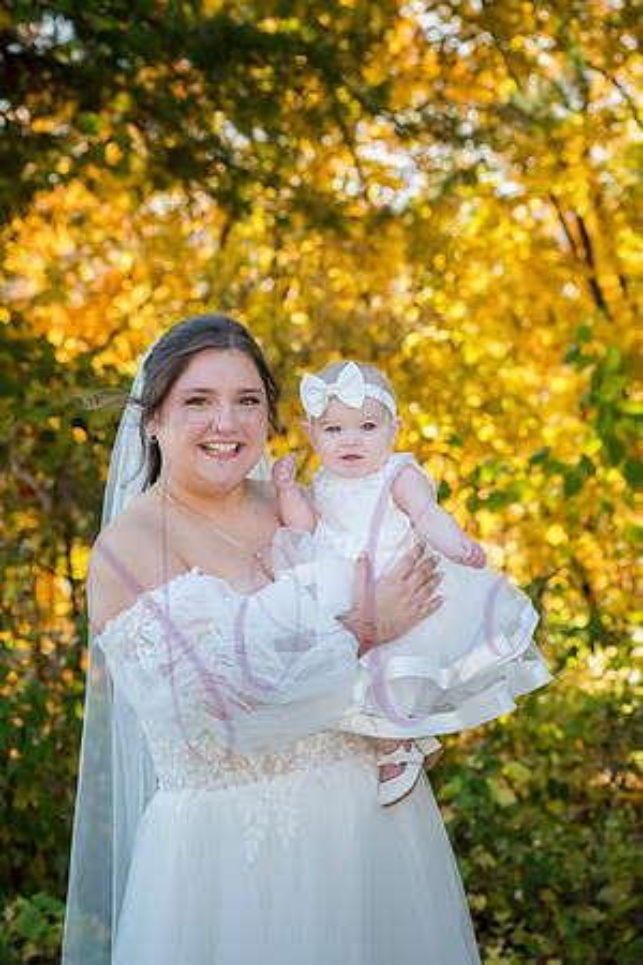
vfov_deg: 22.1
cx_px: 322
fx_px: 2465
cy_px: 482
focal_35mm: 92
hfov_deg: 14.9
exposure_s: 1/320
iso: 800
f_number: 6.3
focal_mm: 92
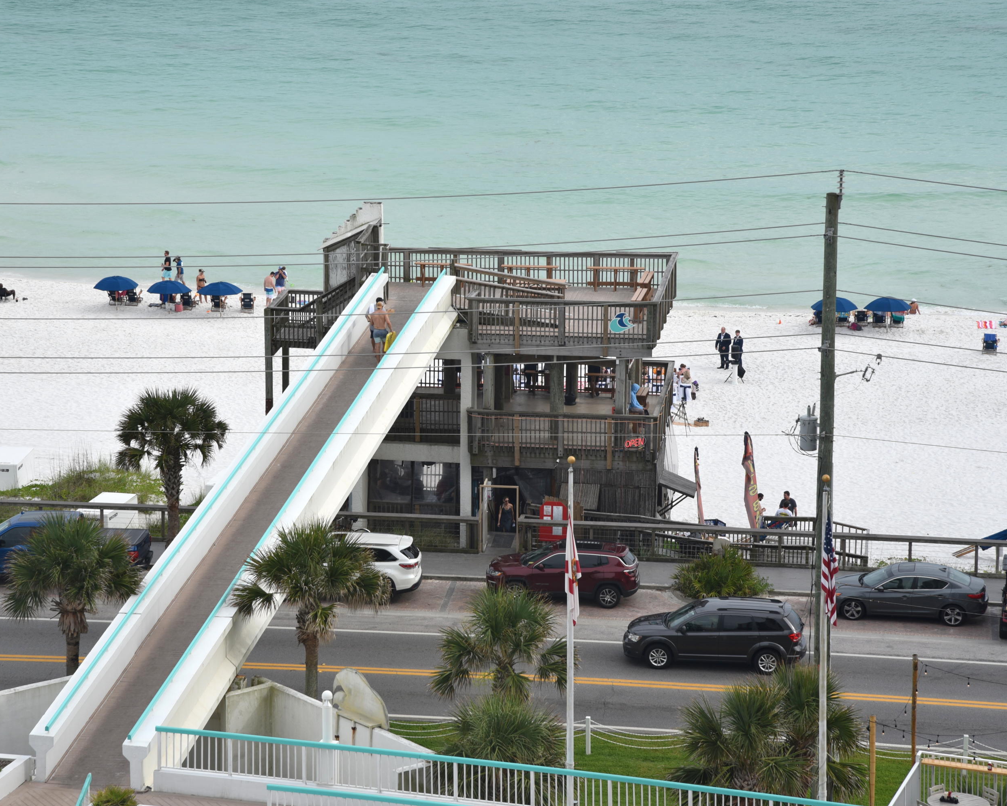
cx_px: 435
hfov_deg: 14.2
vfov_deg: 11.4
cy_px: 401
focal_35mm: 136
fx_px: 4053
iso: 200
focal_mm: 120
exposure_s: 1/320
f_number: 9
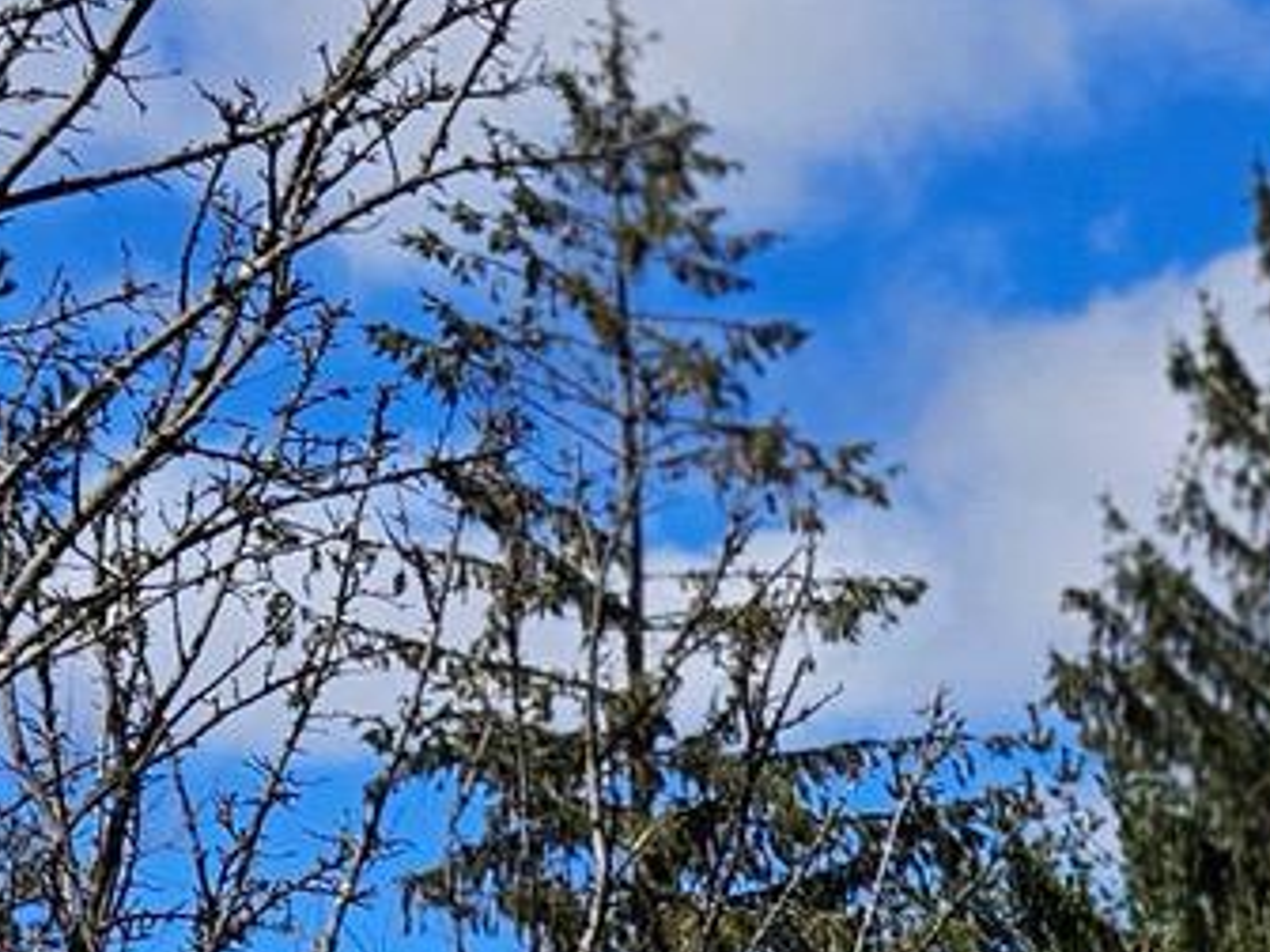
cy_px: 2221
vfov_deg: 9.5
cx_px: 3145
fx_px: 5136
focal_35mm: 140
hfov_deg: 11.4
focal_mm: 6.3
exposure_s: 1/1484
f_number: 1.7
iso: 16
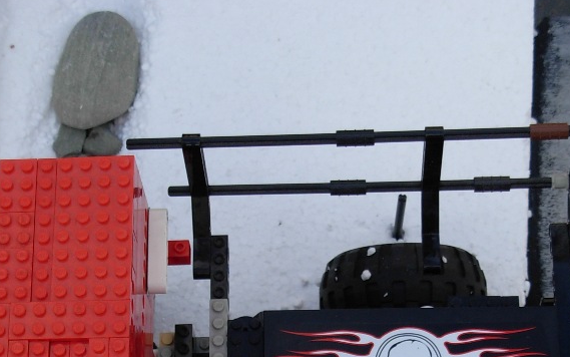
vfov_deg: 10.7
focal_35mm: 122
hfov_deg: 17.1
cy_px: 350
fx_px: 1896
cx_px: 263
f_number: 3.4
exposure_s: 1/527
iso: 79
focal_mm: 10.5
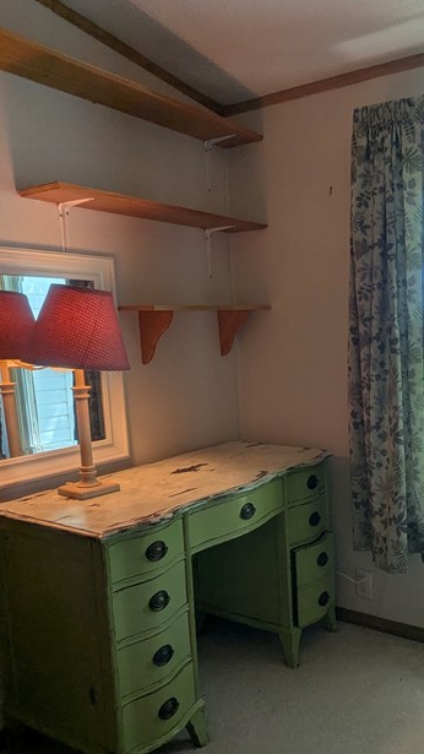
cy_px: 415
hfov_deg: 38.0
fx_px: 580
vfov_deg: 65.9
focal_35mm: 29
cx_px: 366
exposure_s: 1/146
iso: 41
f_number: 2.2
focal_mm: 2.35
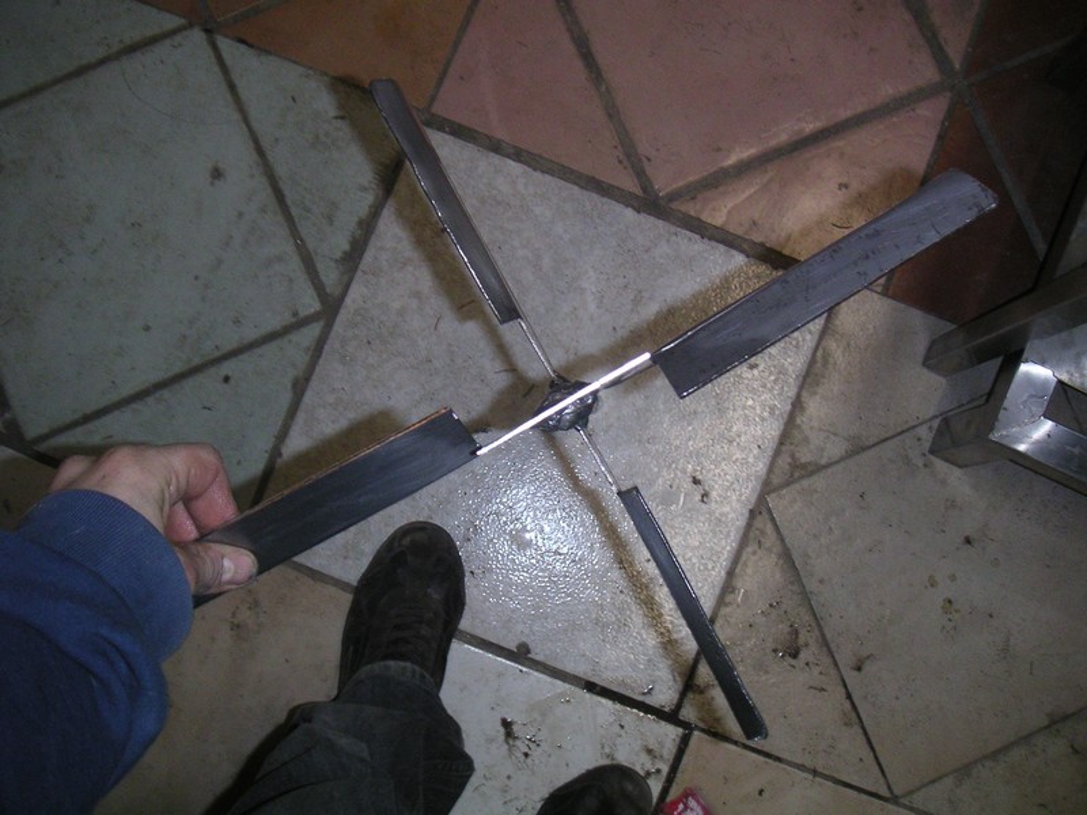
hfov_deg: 49.0
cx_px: 544
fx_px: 1193
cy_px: 408
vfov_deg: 37.7
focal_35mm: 38
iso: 160
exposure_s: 1/45
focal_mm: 6
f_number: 2.8
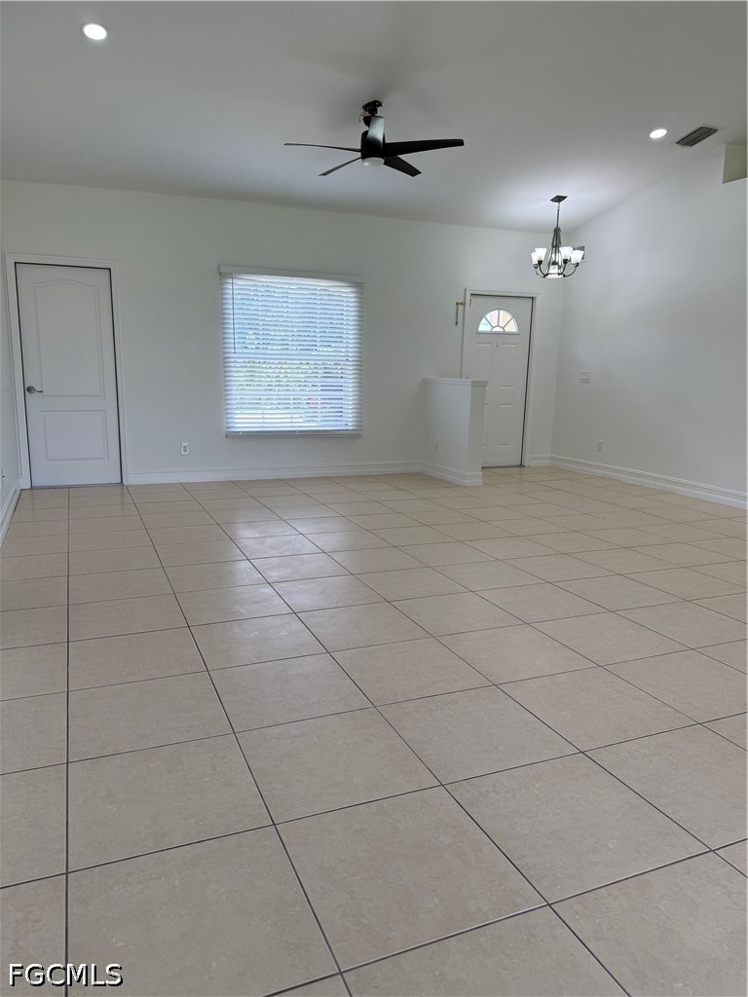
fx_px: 691
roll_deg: -2.0
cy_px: 498
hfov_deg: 56.8
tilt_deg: -10.1
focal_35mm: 24
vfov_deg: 71.6
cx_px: 374
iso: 100
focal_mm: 6.76
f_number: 1.78
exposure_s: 1/389
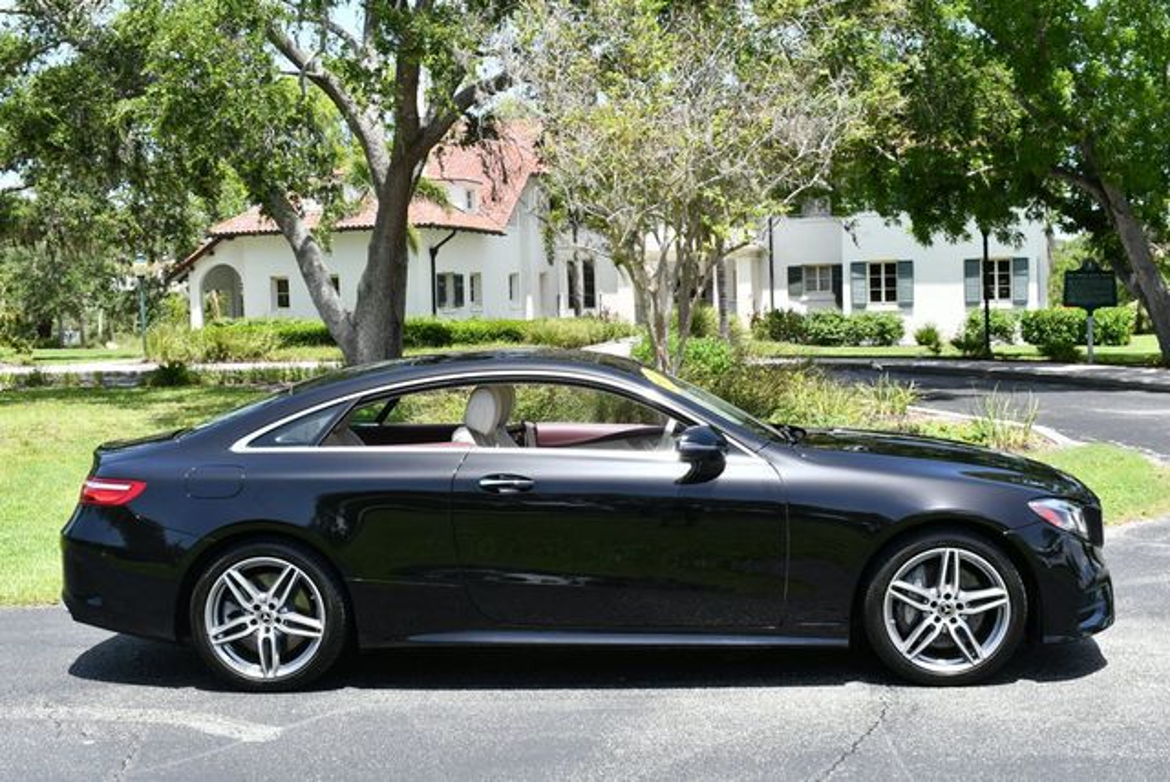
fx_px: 1561
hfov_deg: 41.1
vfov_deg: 28.1
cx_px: 585
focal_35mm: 48
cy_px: 391
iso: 200
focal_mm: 24
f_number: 8
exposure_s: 1/250
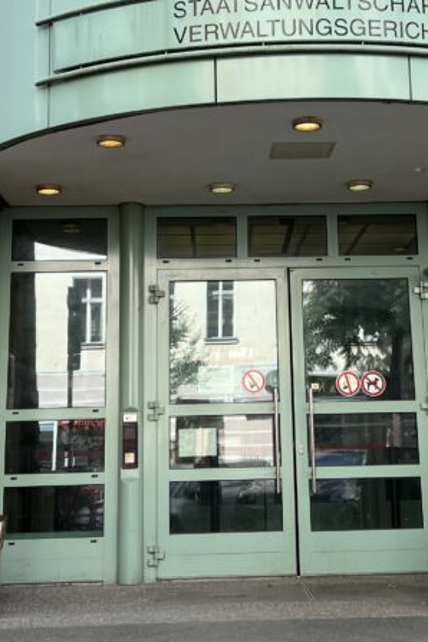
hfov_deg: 21.9
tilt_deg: +13.0
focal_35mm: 62
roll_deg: +1.8
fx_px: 1106
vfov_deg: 32.0
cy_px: 185
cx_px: 260
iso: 50
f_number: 1.5
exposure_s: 1/628
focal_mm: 5.7
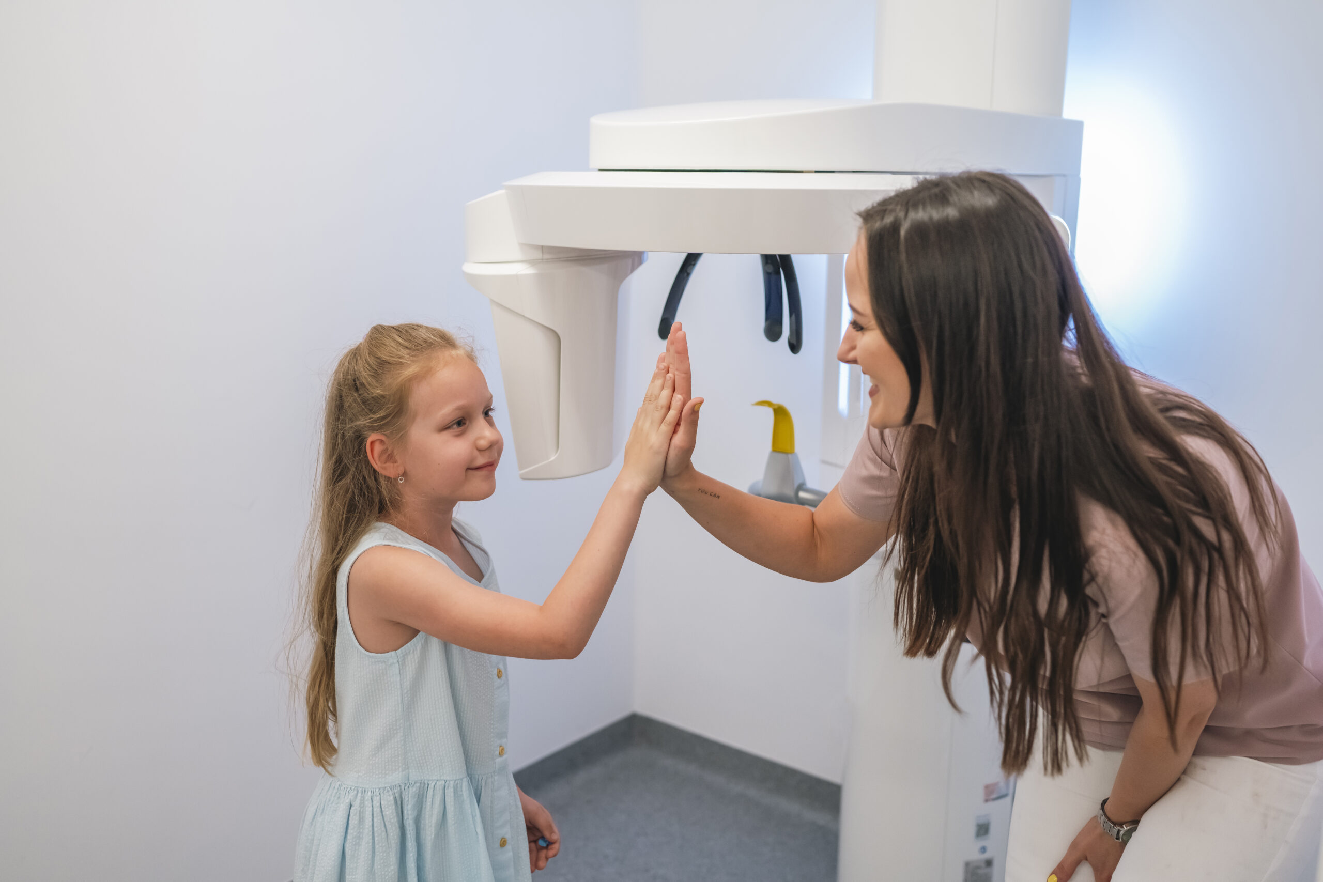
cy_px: 441
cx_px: 662
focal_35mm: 35
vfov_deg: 37.9
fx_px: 1286
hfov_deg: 54.4
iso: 1600
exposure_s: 1/320
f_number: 2.5
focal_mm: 35
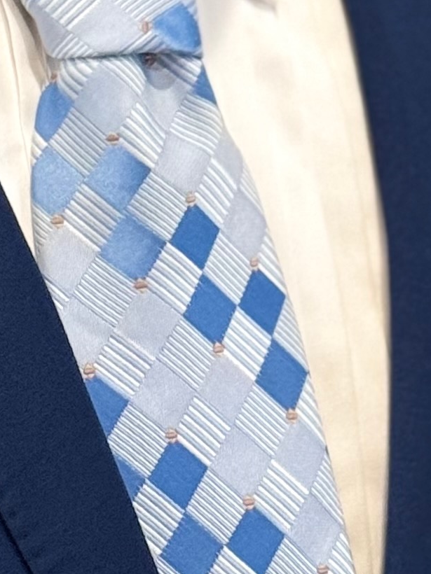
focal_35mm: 236
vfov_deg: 8.2
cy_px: -236
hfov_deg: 6.3
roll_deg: -0.1
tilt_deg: -3.2
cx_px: 103
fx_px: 3918
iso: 320
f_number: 1.78
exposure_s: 1/40
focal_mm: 6.76
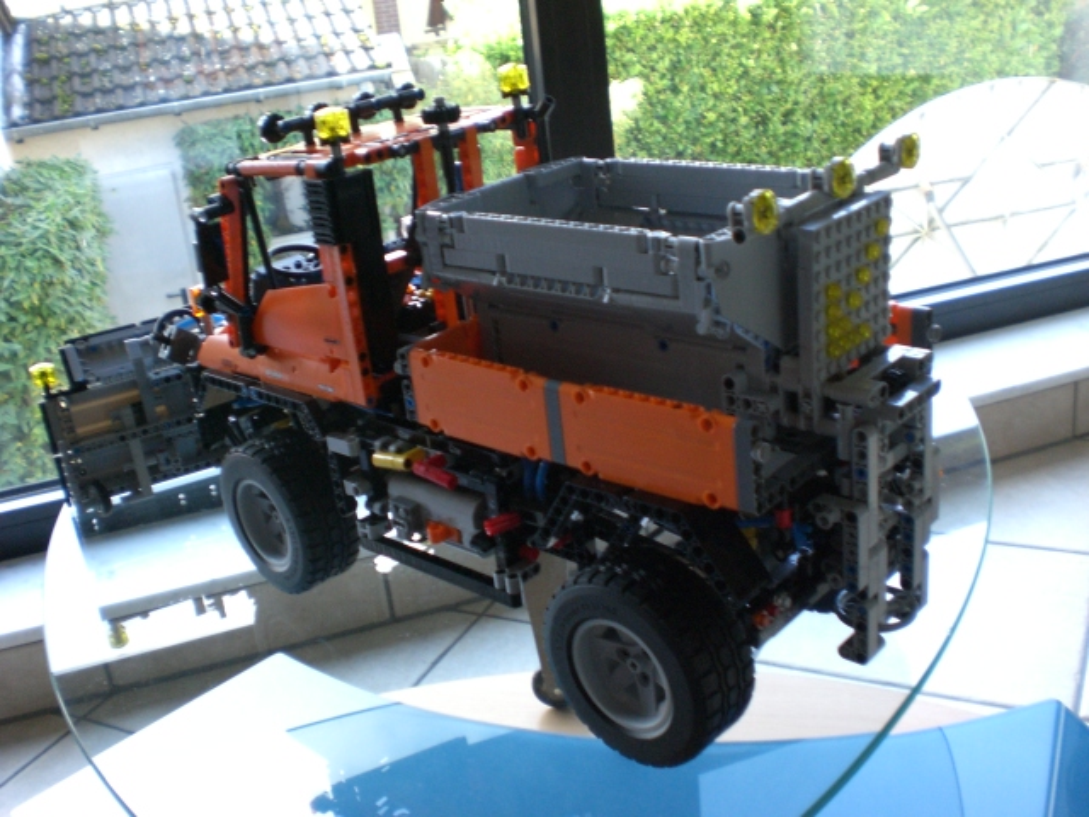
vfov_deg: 37.7
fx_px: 1195
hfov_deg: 49.0
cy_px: 408
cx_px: 544
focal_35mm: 38
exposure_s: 1/80
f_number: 3.1
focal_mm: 6.3
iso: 200
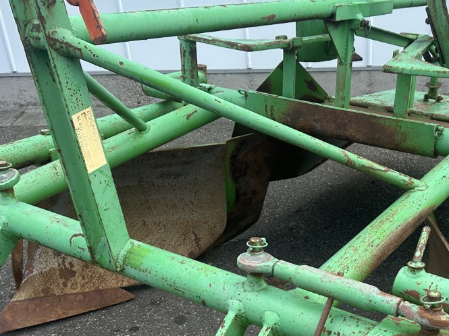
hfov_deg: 36.4
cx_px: 305
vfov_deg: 27.6
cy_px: 249
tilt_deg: -32.4
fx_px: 674
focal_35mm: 52
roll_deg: +2.4
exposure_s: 1/1289
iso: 80
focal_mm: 6.86
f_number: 1.78
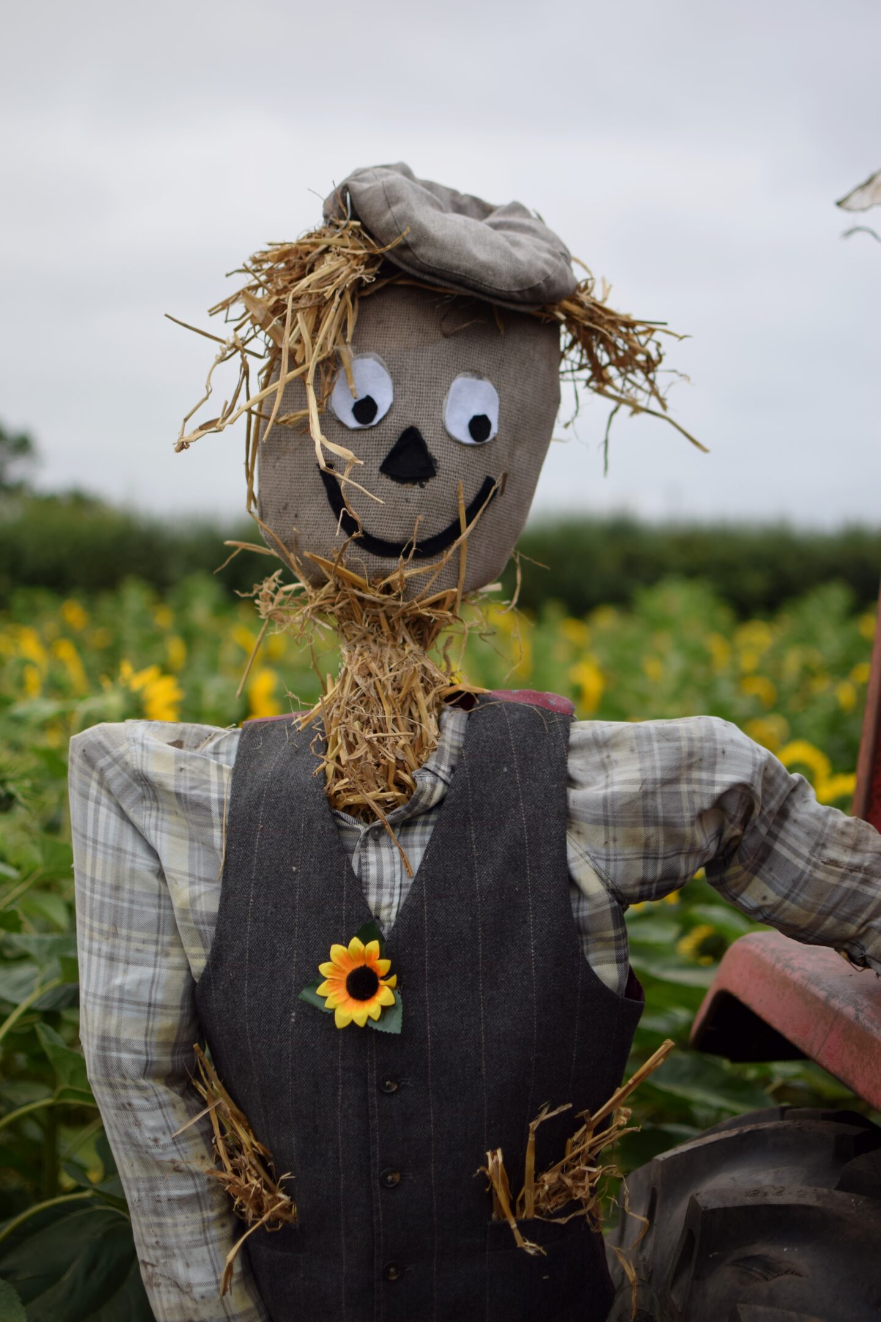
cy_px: 661
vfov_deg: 37.9
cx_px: 440
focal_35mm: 52
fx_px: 1927
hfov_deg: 25.8
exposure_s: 1/2000
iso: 100
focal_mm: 35
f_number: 1.8
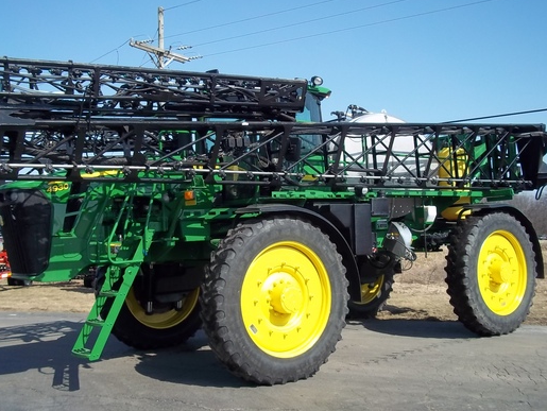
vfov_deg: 37.8
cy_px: 203
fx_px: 601
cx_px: 259
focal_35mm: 38
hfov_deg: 48.9
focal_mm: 6.5
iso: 80
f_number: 8
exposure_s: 1/160
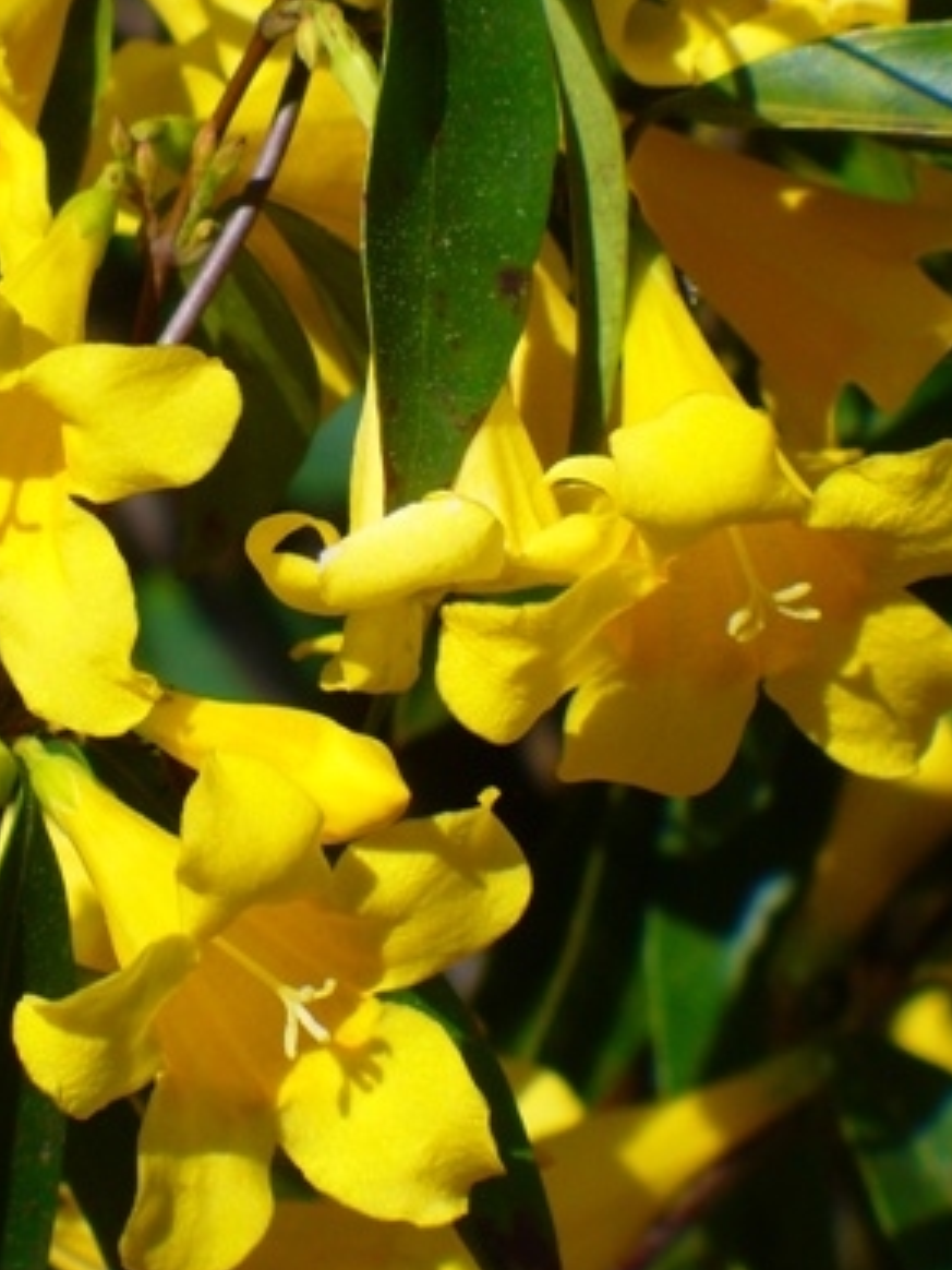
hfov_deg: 4.1
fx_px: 13164
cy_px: 741
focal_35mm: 359
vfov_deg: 5.5
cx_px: 262
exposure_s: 1/640
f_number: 4.5
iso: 80
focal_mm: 36.6
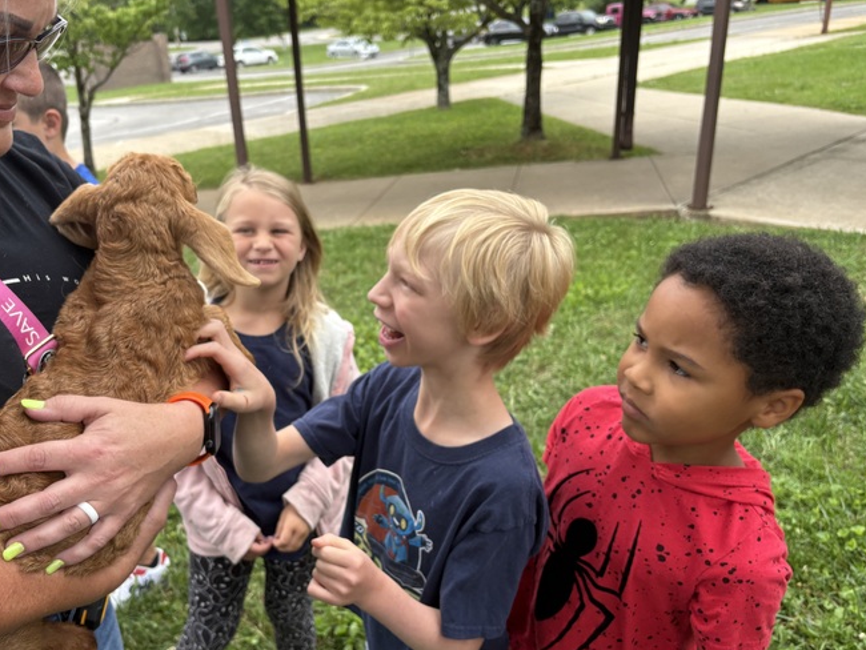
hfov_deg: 56.4
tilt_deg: -25.0
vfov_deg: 44.2
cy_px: 349
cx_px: 350
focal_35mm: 32
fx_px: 801
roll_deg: +3.6
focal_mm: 5.96
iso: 40
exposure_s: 1/295
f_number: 1.6
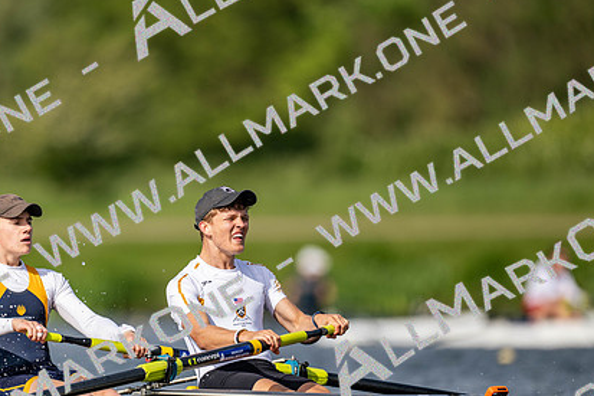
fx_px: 13903
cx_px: 211
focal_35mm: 843
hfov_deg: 2.4
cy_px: 271
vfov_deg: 1.6
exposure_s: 1/2500
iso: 200
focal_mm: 600
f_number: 4
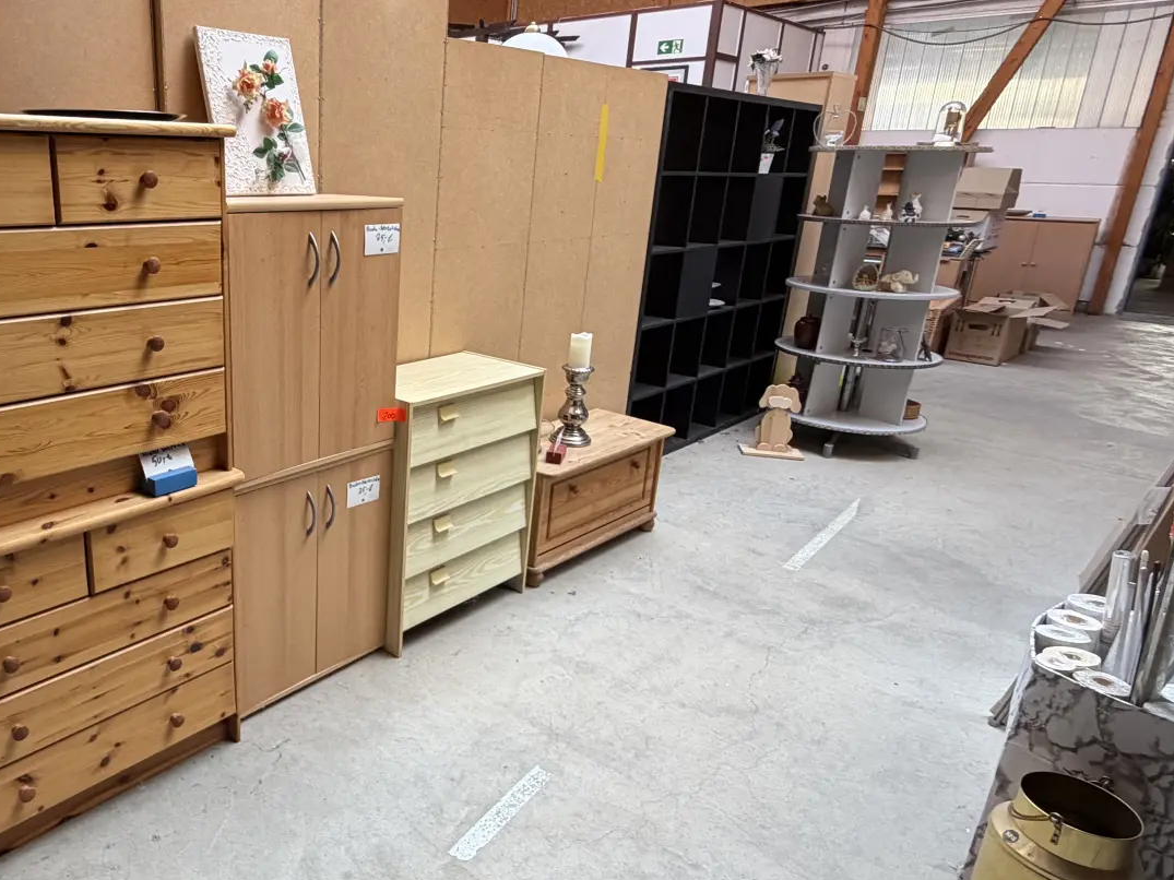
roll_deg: +0.1
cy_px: 437
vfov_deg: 54.9
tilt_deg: -17.0
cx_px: 336
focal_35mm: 25
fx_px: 848
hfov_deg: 66.3
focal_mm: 2.22
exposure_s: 1/121
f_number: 2.2
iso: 160
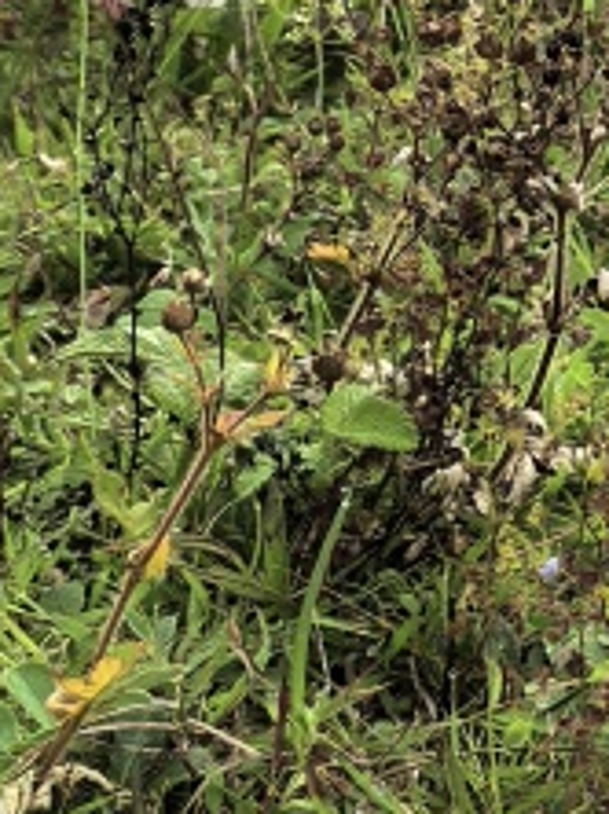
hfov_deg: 8.1
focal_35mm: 178
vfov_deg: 11.1
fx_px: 4183
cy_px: 273
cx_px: 987
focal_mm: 5.75
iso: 160
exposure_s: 1/3984
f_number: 2
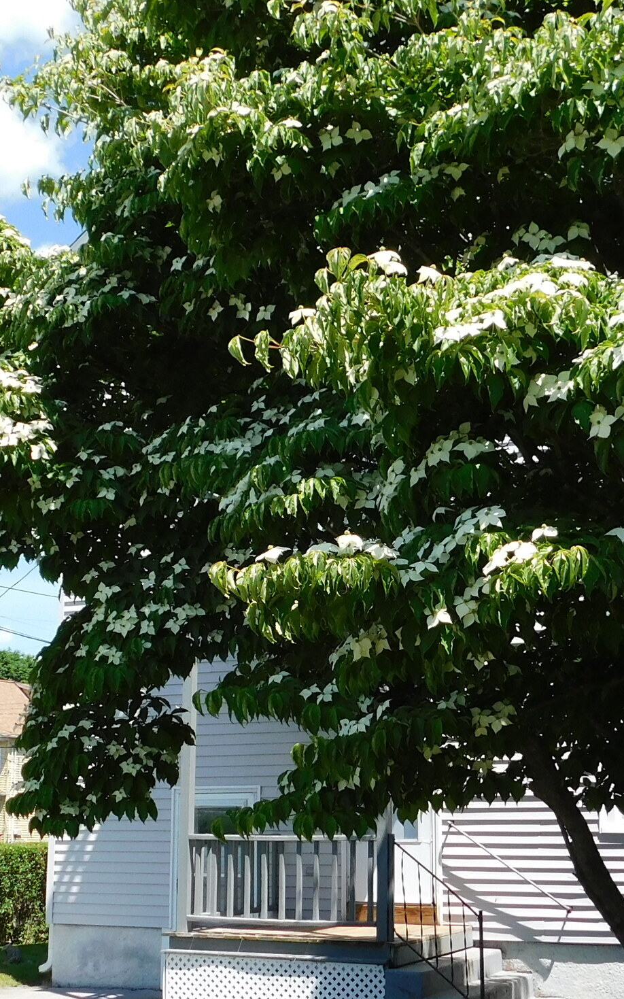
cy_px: 586
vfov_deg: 39.4
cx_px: 315
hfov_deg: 25.3
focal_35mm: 51
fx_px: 1388
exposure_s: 1/800
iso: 125
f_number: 3
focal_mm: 4
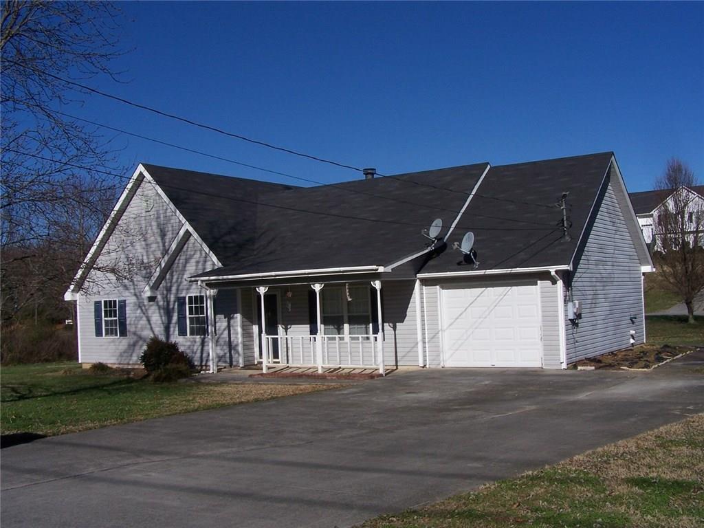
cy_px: 264
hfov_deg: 49.0
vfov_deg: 37.7
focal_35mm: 38
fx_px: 773
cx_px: 352
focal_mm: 6.3
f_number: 5.6
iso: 80
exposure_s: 1/1000
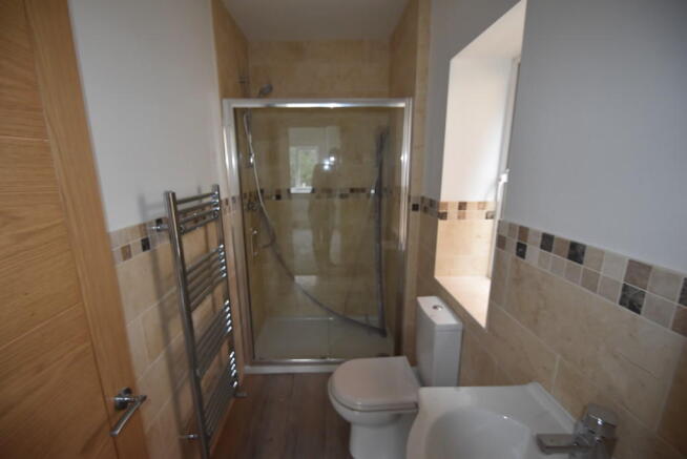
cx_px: 344
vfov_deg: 77.4
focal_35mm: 15
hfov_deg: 100.4
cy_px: 230
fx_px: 286
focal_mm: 10
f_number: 3.5
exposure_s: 1/60
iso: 800
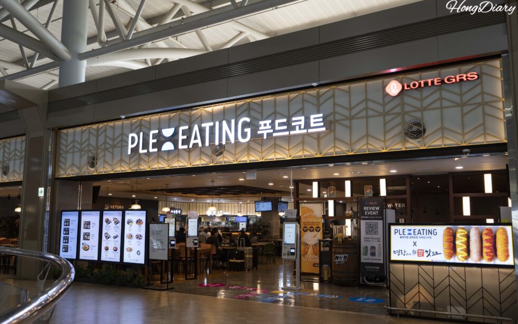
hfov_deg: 59.7
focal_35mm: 32
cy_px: 171
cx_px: 258
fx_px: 452
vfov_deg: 39.4
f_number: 4.5
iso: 1000
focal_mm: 30
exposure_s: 1/160
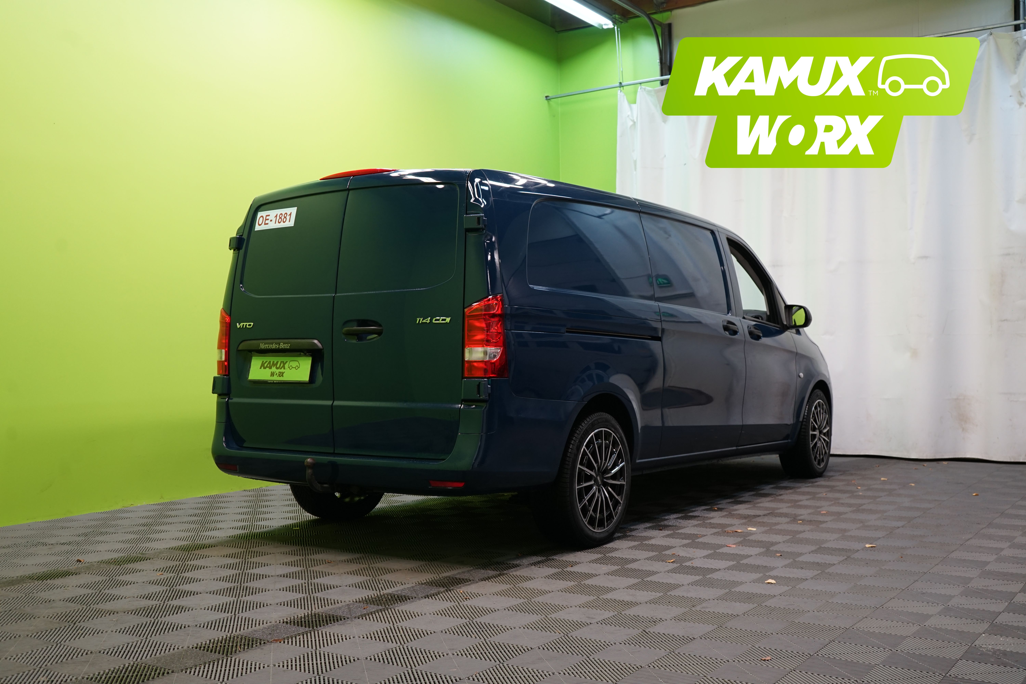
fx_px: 1054
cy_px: 342
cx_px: 513
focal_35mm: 37
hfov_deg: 51.9
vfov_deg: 35.9
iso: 640
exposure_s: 1/50
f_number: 5.6
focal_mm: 37
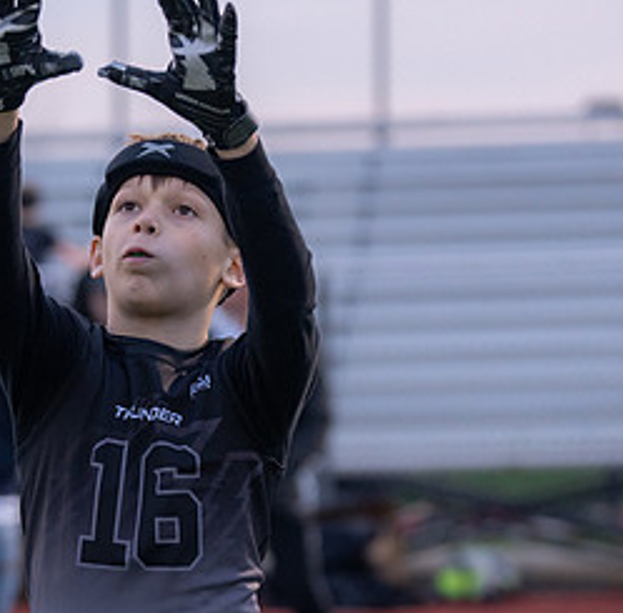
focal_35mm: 219
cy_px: 428
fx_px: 4424
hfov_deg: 8.0
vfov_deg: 7.9
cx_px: 89
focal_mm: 91
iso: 1000
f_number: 2.8
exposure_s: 1/1000
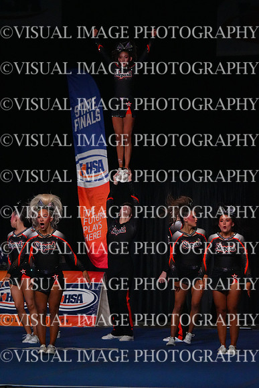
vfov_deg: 10.8
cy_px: 194
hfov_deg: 7.2
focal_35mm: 190
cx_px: 130
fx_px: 2049
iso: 16000
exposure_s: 1/1250
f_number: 5.6
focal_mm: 190
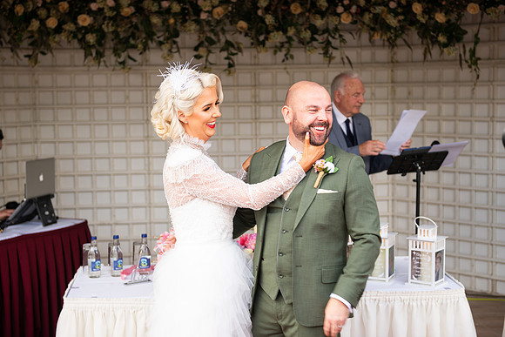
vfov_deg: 21.9
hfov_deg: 32.4
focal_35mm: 62
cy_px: 168
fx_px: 870
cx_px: 252
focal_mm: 62
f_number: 3.5
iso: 100
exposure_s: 1/160
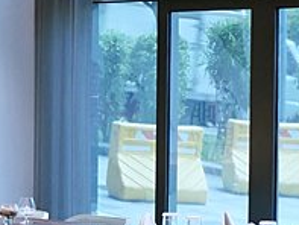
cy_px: 211
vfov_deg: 5.8
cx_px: -250
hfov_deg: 7.5
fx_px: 2195
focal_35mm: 254
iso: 640
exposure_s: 1/60
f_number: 1.8
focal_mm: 25
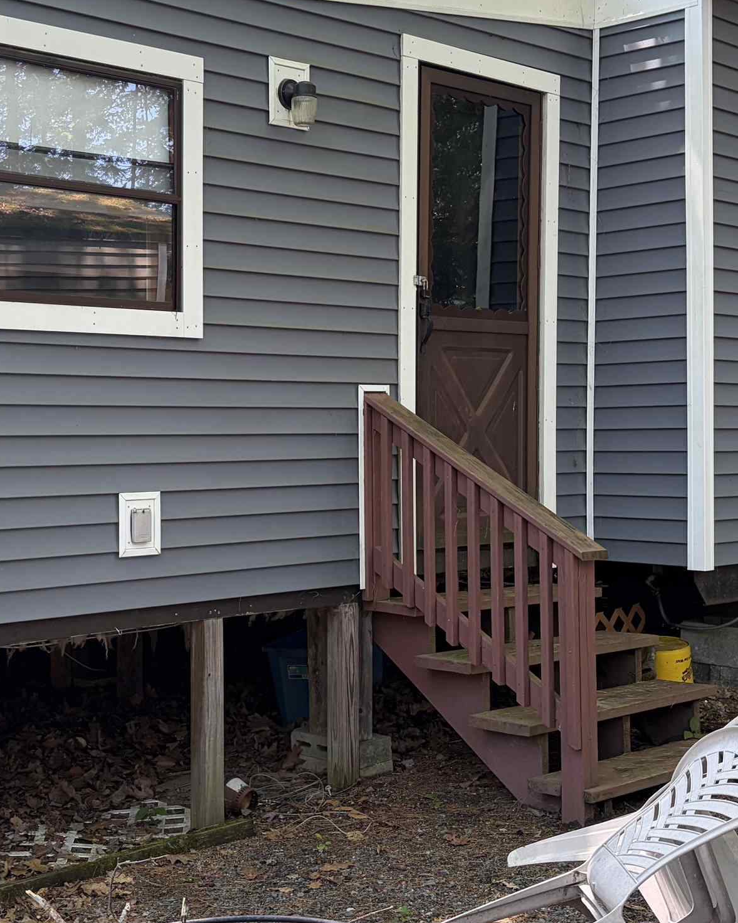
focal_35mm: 53
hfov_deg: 28.4
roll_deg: +0.6
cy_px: 416
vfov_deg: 35.3
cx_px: 246
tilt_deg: +1.7
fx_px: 1447
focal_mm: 5.96
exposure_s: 1/173
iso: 80
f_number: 1.6
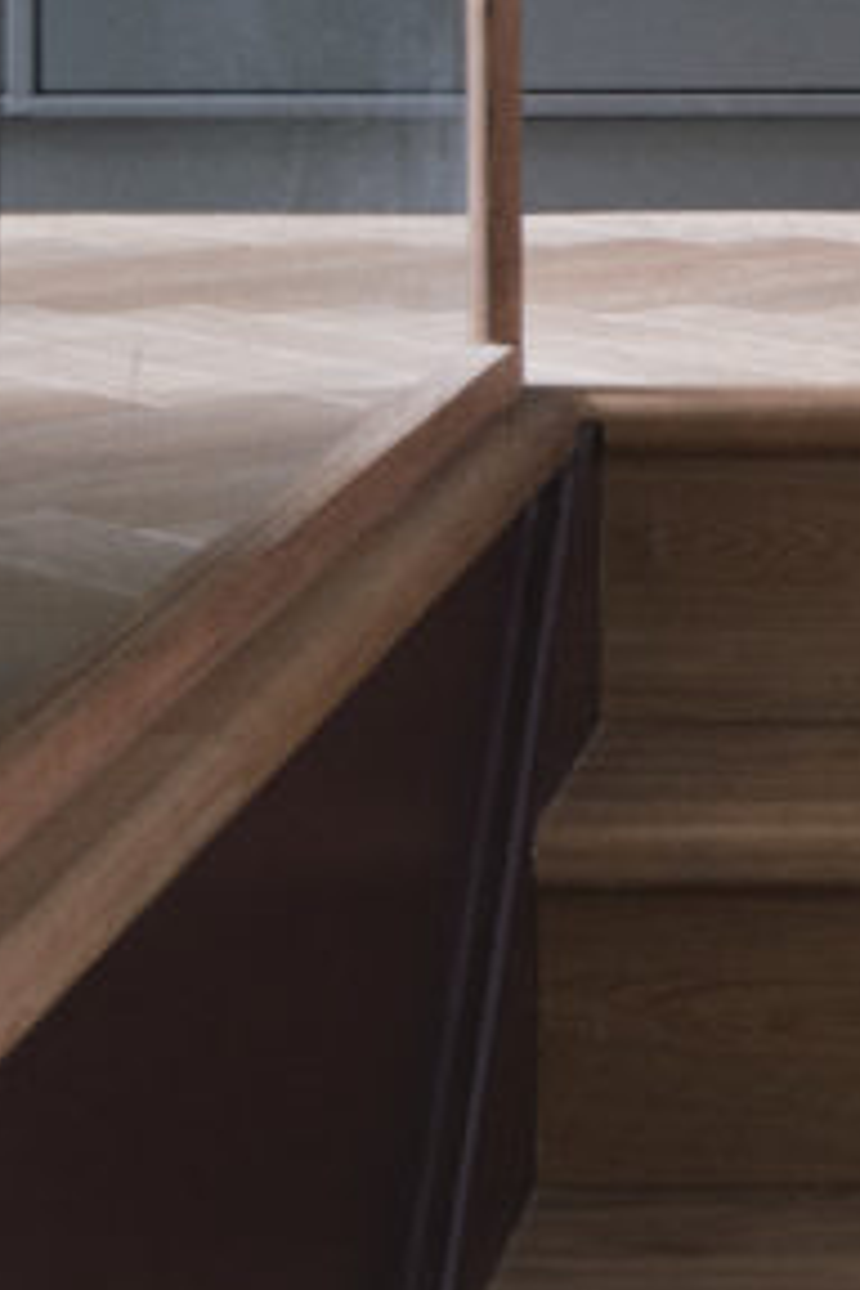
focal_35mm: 116
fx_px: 4156
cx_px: 1147
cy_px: -305
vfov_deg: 16.8
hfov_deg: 11.5
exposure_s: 25
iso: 200
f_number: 11
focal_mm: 19.4
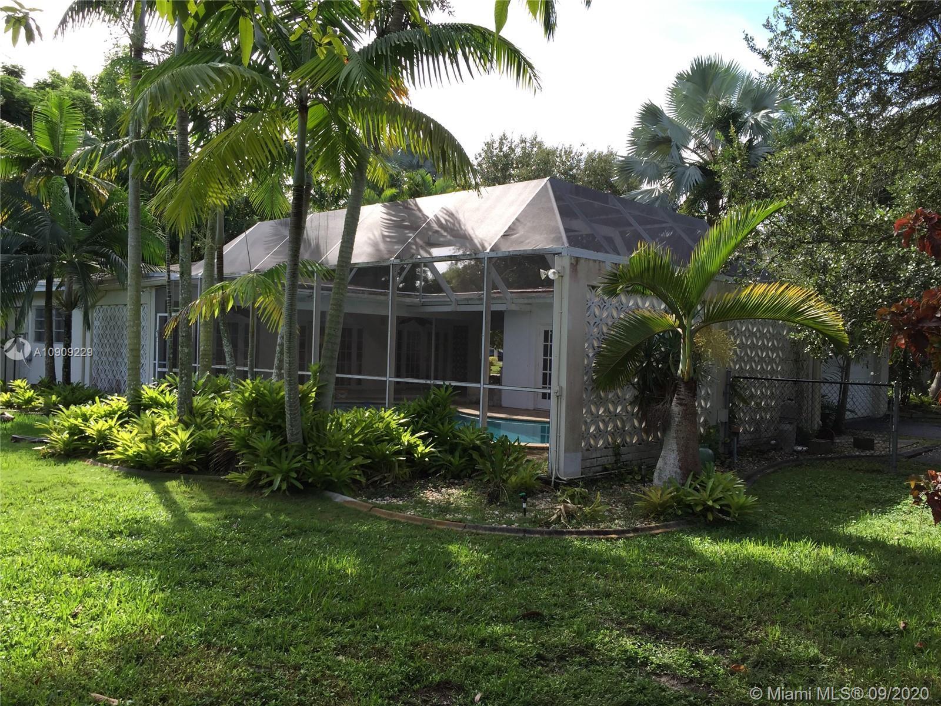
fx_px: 788
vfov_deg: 48.2
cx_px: 470
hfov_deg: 61.7
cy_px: 353
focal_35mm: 29
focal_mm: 4.15
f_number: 2.2
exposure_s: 1/482
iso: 32
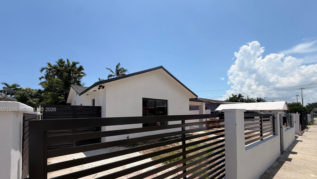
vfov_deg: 66.3
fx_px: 134
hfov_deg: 99.4
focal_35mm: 16
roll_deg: +1.0
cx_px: 158
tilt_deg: +2.0
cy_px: 110
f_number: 2.2
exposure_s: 1/1125
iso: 20
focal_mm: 2.22
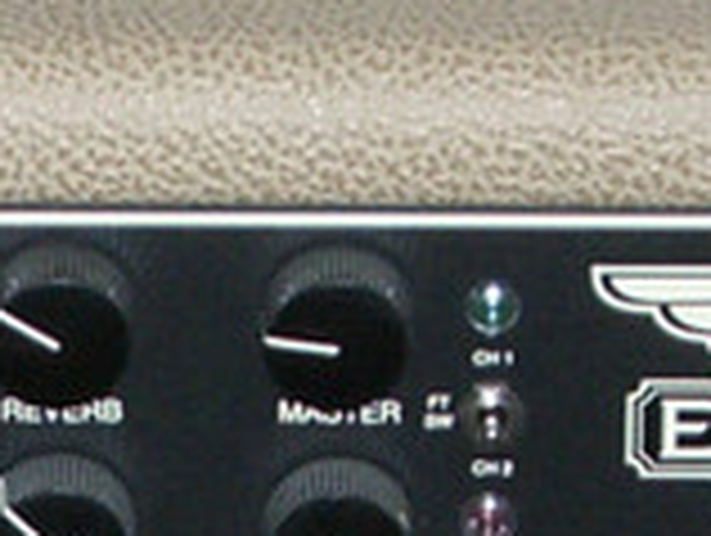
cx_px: 79
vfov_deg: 2.8
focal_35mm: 533
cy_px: 1104
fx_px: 10964
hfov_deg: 3.7
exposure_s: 1/60
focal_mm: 12.8
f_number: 4.1
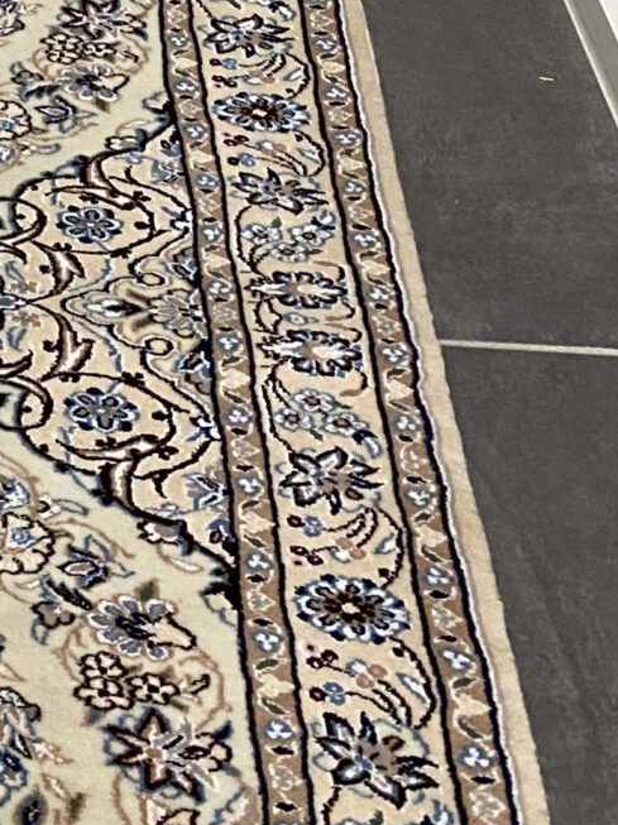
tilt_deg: -19.9
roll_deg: +2.2
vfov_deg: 17.4
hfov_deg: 13.4
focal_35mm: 102
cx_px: -394
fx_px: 2430
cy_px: -395
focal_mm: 4.25
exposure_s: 1/60
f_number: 1.8
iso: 200
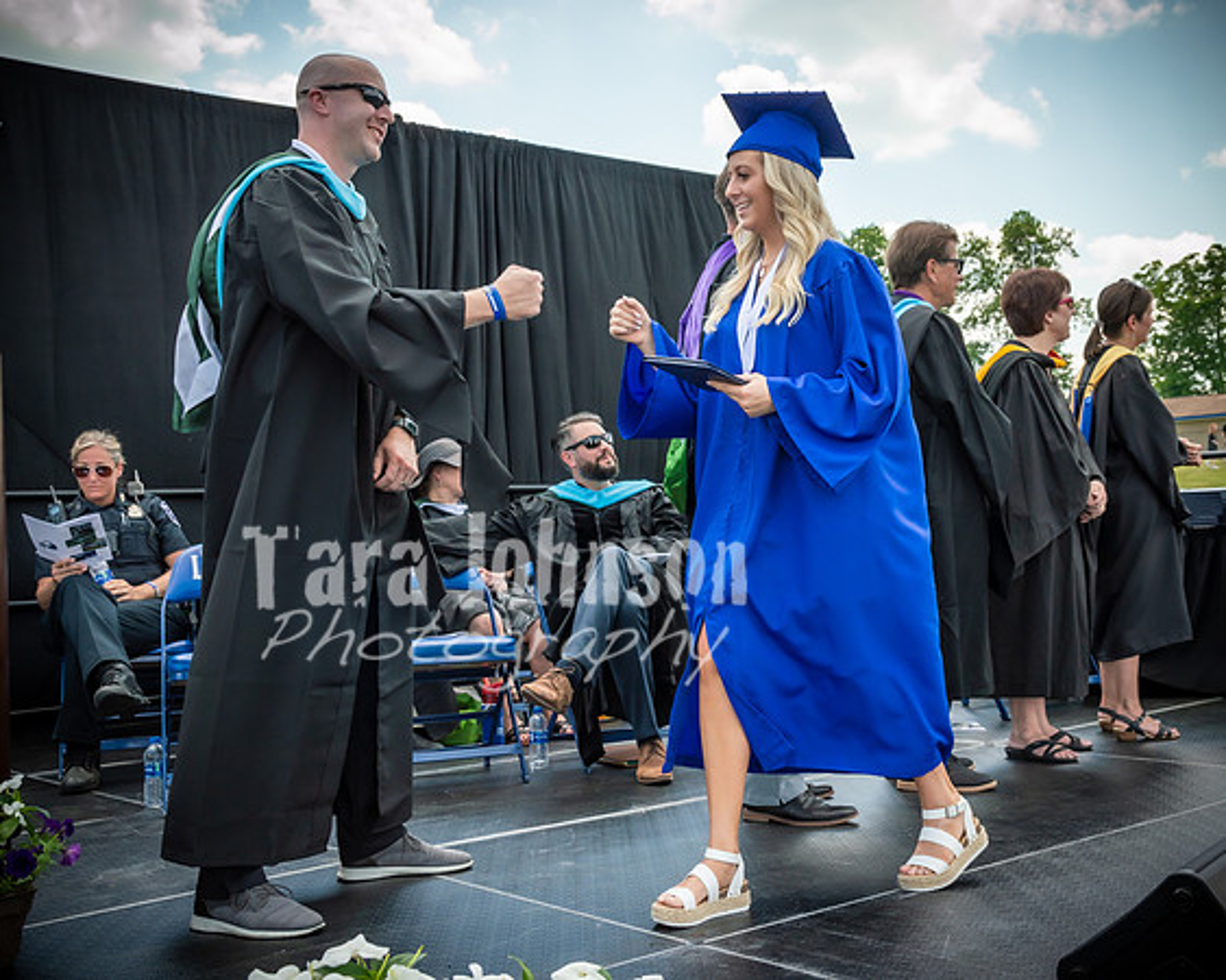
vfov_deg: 33.2
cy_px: 486
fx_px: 1644
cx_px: 746
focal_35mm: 45
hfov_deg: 40.7
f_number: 7.1
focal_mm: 26
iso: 200
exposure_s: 1/320
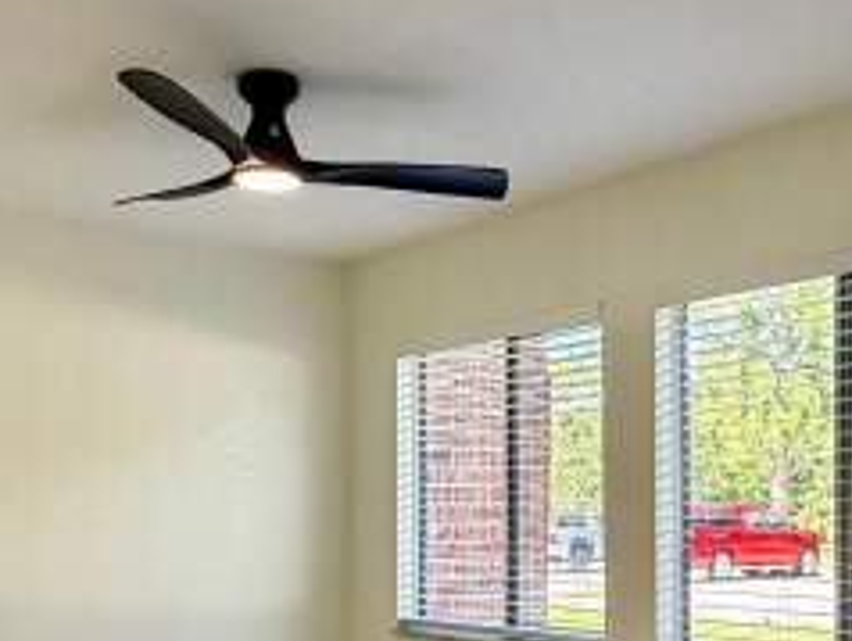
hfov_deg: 40.4
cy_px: 519
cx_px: 455
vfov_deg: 30.1
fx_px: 1158
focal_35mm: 47
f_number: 2.2
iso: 200
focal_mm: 2.22
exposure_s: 1/121
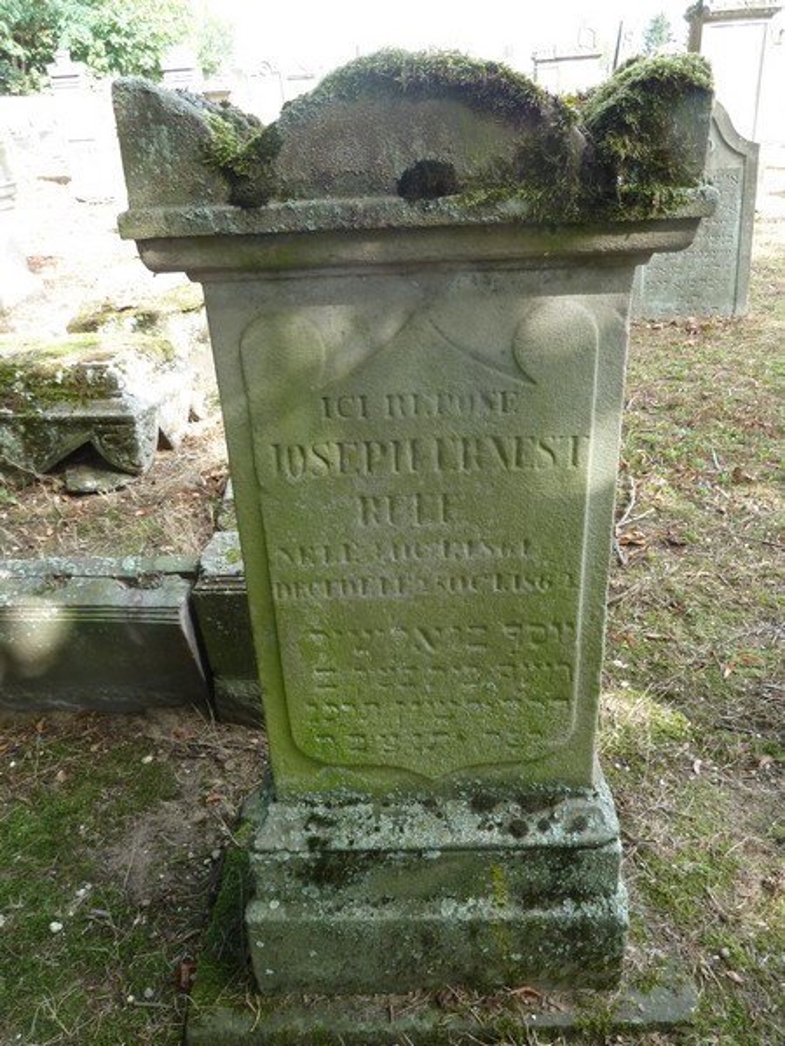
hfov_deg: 54.9
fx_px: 756
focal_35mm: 25
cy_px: 523
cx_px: 392
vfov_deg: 69.4
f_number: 3.3
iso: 80
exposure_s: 1/60
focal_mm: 4.1
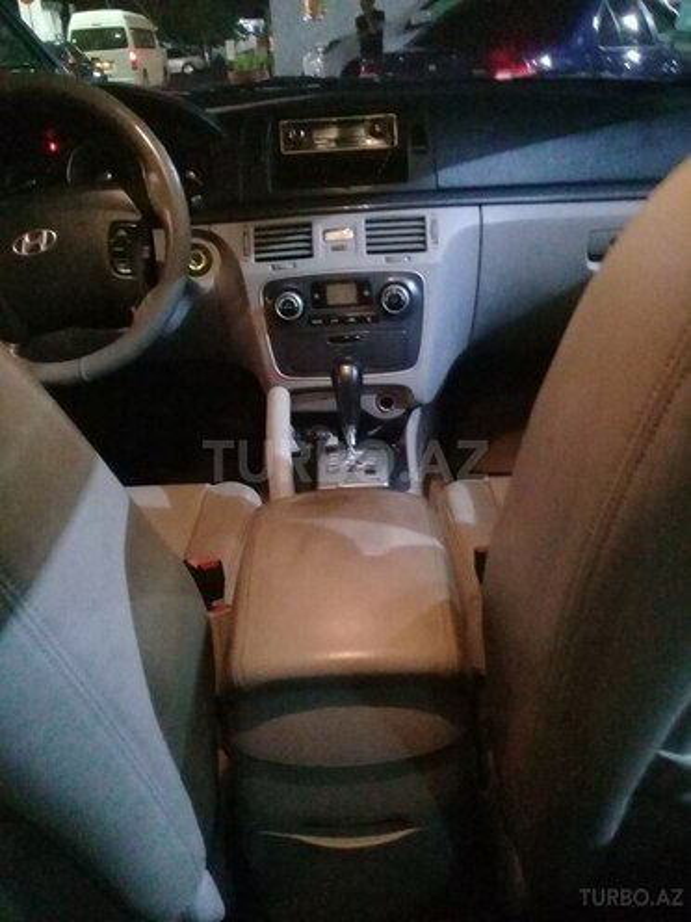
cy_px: 461
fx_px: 825
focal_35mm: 31
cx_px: 346
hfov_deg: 45.4
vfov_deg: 58.4
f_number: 2.2
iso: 1250
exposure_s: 1/17
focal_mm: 3.3
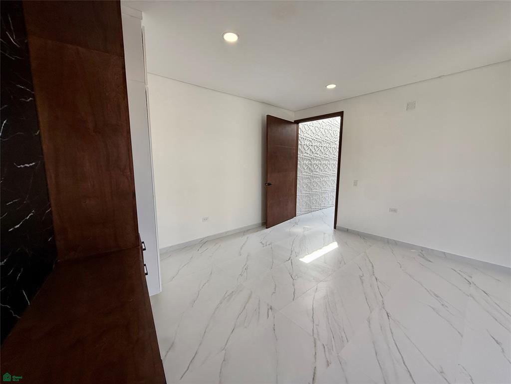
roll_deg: -0.7
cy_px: 192
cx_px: 256
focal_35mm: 14
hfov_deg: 102.1
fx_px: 207
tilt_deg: -8.0
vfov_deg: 85.7
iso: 64
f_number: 2.2
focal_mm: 2.22
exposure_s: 1/222
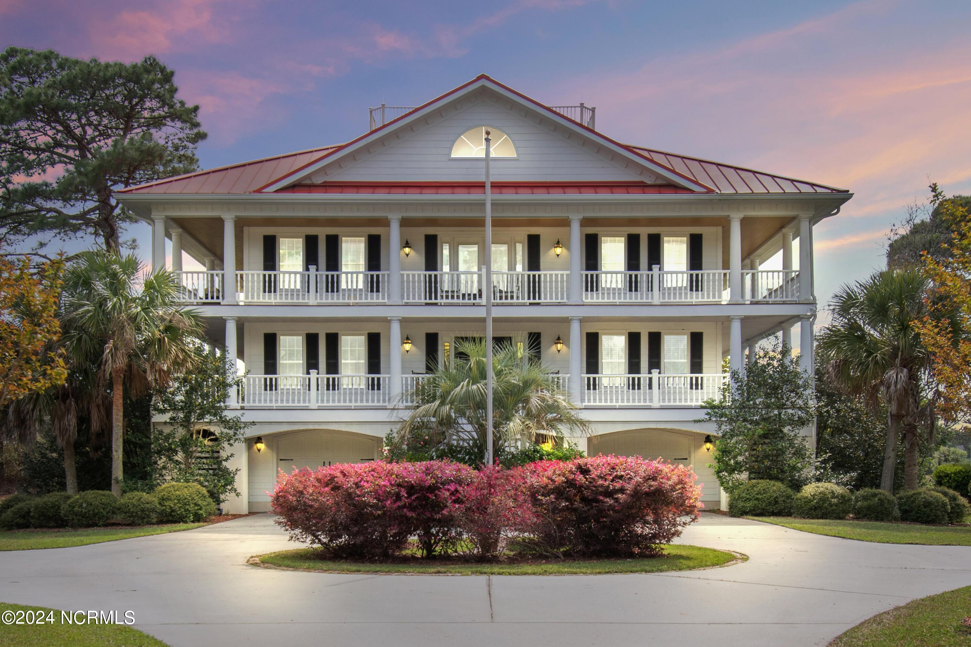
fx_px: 809
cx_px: 486
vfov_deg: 43.6
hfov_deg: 61.9
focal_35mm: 30
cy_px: 324
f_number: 8
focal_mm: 20
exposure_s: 1/250
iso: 100
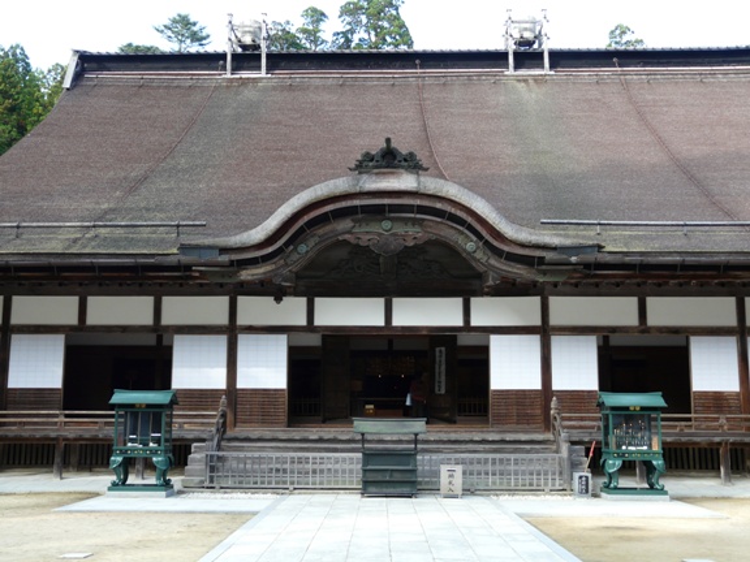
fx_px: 910
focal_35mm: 42
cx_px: 375
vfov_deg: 34.3
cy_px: 281
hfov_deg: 44.8
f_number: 3.2
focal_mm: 6.8
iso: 100
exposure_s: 1/100
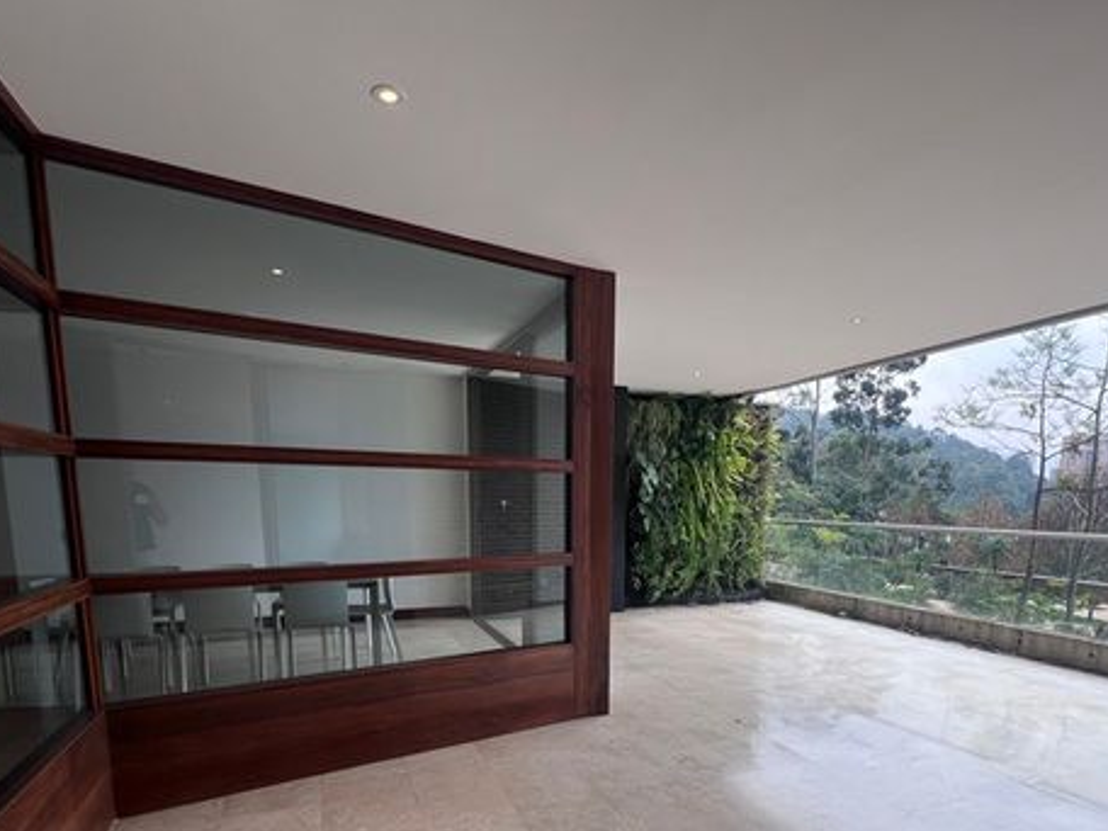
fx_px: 608
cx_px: 584
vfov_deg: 65.3
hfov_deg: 84.6
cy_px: 603
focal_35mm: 19
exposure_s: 1/272
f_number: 1.8
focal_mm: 1.57
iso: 32
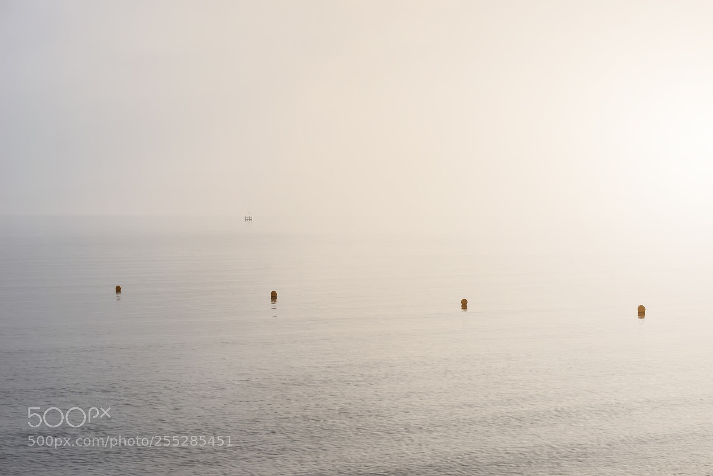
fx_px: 1387
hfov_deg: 28.8
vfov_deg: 19.5
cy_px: 238
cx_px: 356
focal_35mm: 70
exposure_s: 1/320
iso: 100
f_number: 11
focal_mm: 70
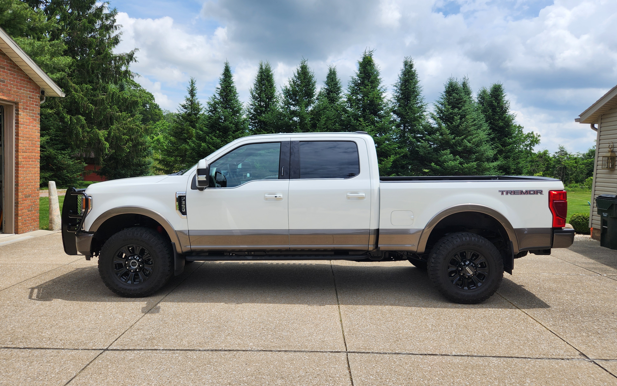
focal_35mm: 25
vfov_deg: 49.3
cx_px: 312
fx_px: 420
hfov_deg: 72.5
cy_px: 190
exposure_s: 1/2151
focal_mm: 5.4
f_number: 1.8
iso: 20
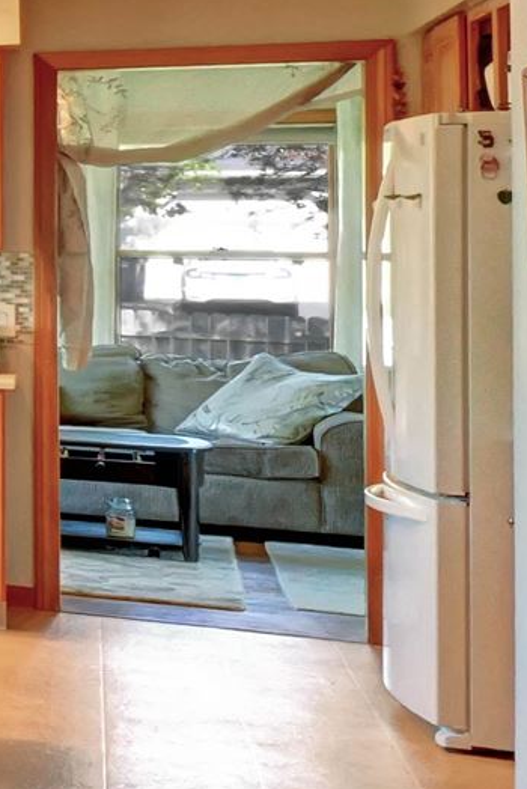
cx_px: -1575
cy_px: 279
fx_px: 1798
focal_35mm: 82
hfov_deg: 8.2
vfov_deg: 24.7
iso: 4000
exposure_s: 1/30
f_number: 14
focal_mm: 14
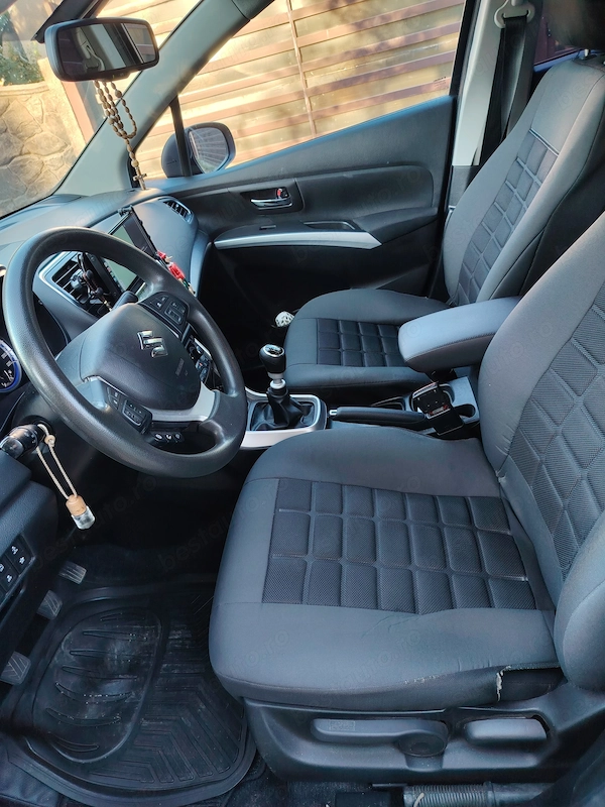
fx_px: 559
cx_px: 302
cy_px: 404
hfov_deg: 56.8
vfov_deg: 71.6
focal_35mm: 24
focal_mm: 5.25
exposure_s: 1/33.3
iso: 218
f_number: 1.75
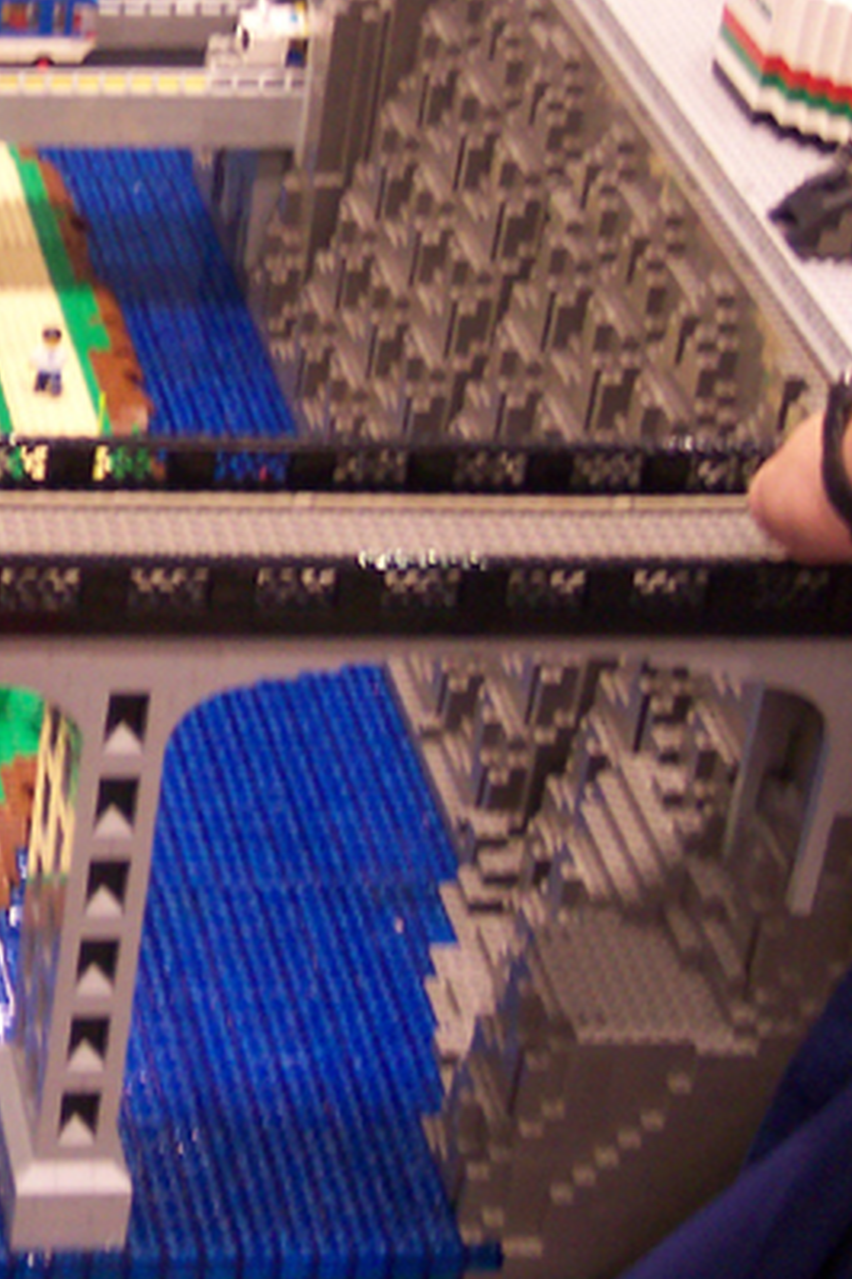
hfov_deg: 13.2
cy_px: 353
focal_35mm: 99
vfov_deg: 20.5
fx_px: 3514
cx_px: -322
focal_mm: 8
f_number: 2.8
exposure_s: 1/30
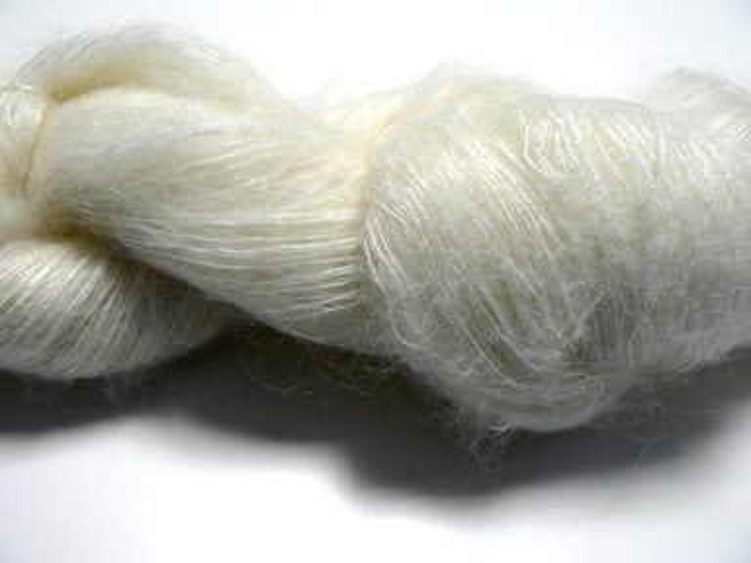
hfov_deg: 51.4
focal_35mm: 36
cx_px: 376
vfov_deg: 39.7
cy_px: 282
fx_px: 781
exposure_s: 1/30
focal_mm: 6
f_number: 2.8
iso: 100
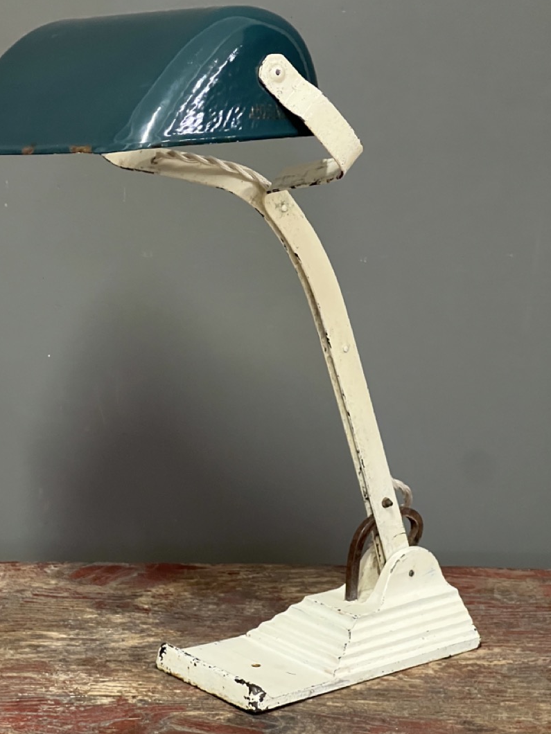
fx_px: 1974
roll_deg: +0.0
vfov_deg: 21.1
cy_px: 315
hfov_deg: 15.9
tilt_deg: -8.8
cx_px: 220
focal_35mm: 93
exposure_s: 1/25
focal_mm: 9
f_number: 2.8
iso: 800
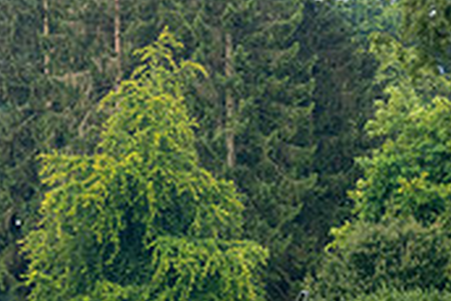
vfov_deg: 1.3
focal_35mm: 1037
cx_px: -294
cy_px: 433
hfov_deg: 2.0
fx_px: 13002
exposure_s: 1/1250
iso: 640
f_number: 4
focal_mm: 300
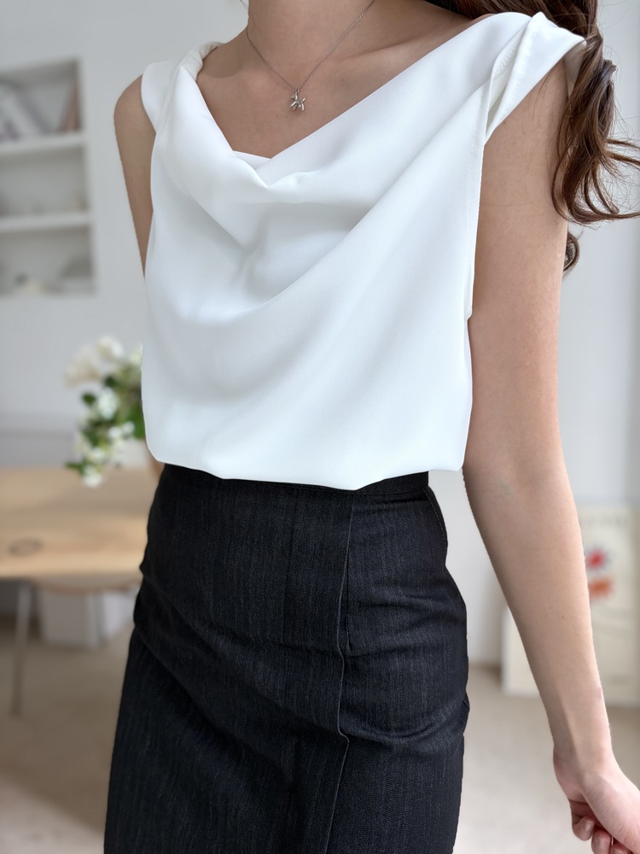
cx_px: 320
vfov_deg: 67.3
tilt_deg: -8.5
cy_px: 427
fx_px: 641
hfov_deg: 53.1
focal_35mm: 26
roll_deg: +0.7
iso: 80
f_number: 1.6
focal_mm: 5.96
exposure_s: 1/120
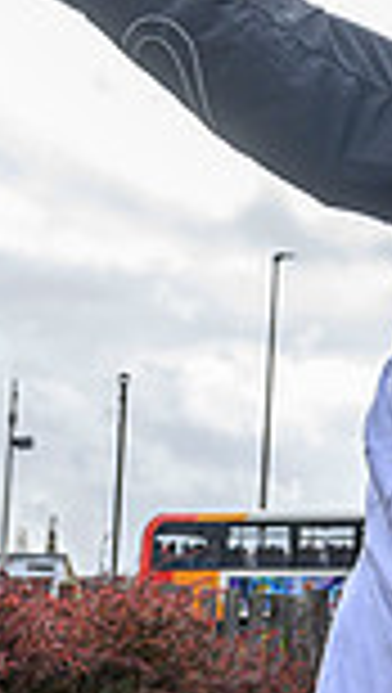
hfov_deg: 7.1
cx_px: 987
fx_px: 2928
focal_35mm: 159
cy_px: 315
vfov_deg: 13.5
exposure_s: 1/1000
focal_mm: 38
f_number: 6.3
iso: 500
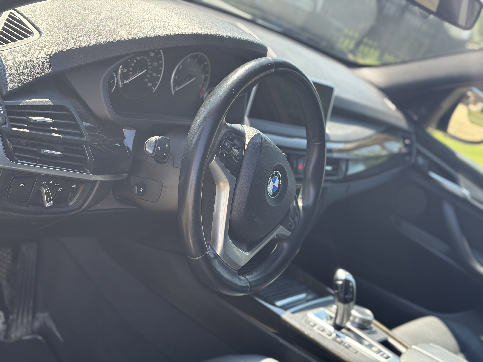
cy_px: 181
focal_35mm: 52
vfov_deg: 28.0
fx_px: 726
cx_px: 242
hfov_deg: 36.8
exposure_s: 1/343
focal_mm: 5.96
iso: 40
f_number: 1.6
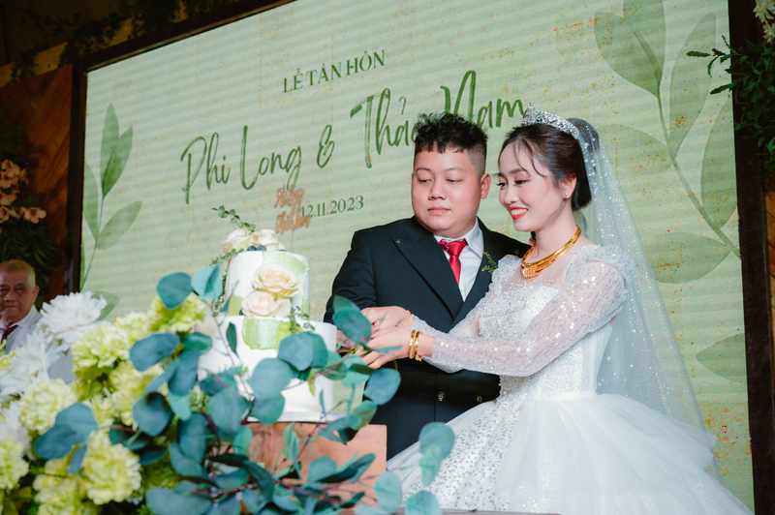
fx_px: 1075
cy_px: 258
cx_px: 388
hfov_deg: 39.6
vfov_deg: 26.9
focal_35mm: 50
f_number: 4.5
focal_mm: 50
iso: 320
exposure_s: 1/125
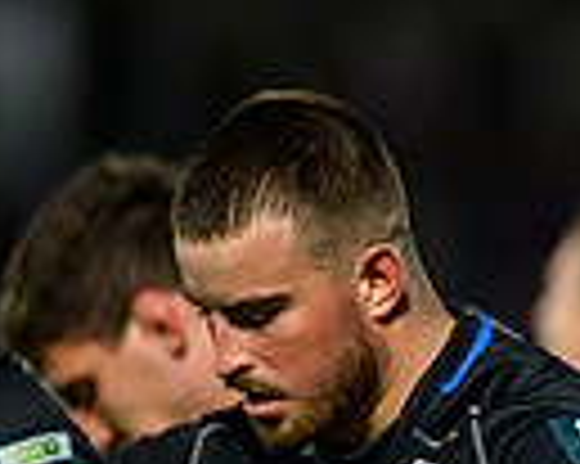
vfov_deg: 0.9
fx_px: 29023
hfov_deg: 1.1
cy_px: 534
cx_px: 1115
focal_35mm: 1692
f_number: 3.2
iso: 4000
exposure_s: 1/1600
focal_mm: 400
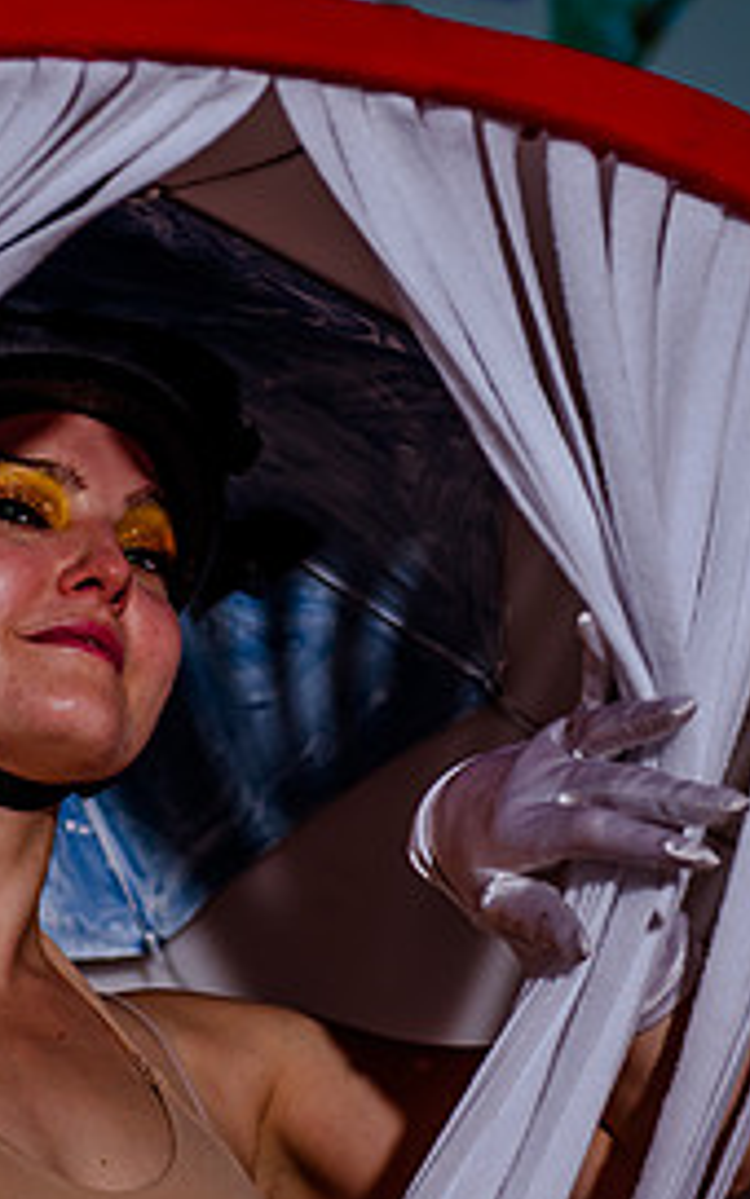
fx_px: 4971
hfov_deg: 8.6
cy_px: 666
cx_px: 132
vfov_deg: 13.8
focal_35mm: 152
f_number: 2.8
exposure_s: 1/200
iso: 200
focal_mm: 70
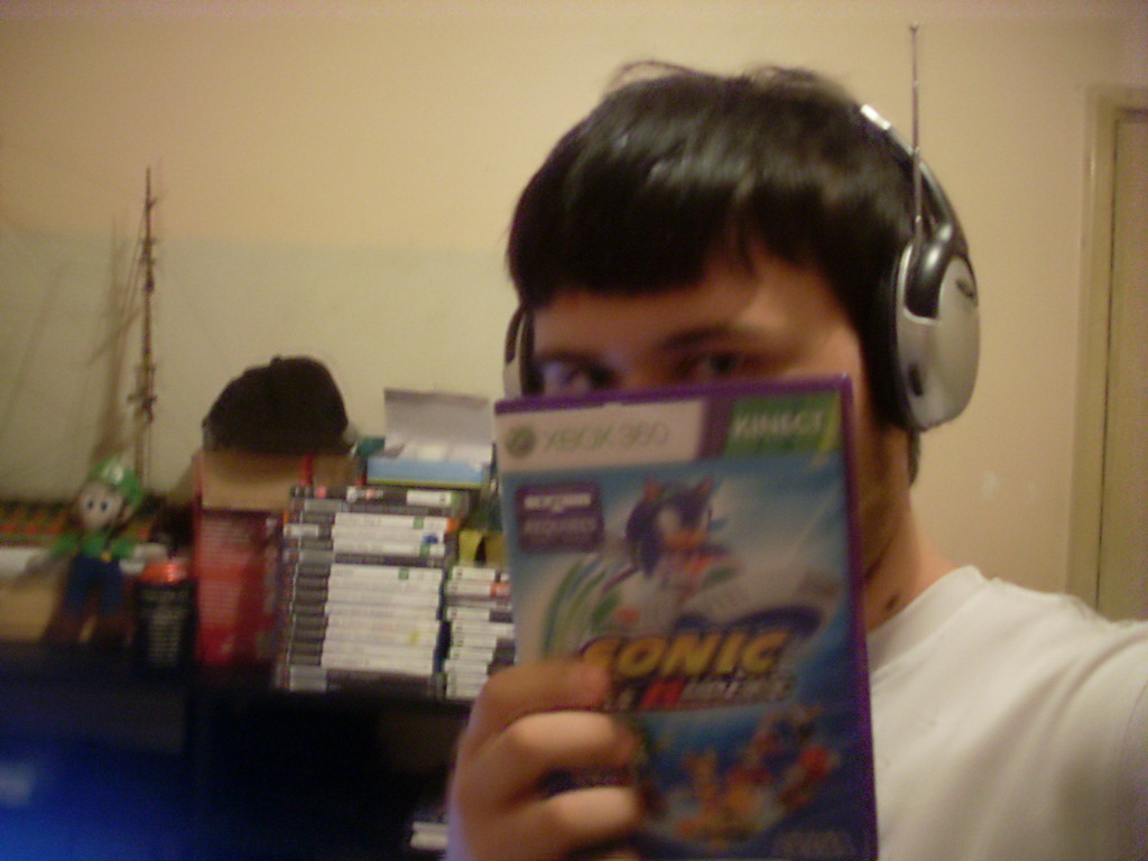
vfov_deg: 37.7
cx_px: 574
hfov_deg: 49.0
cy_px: 430
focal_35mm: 38
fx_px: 1260
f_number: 3
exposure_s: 1/4
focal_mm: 6.3
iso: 200
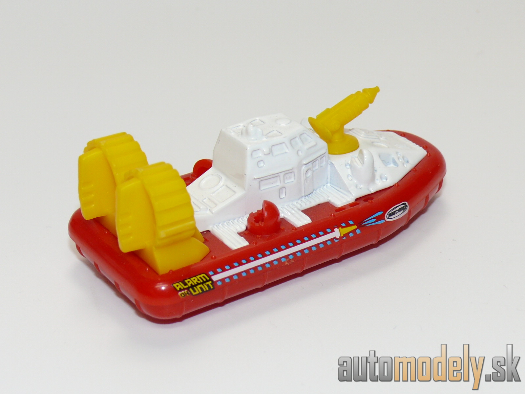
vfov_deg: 15.6
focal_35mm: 95
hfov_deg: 20.7
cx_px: 262
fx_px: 1441
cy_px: 197
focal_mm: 12.8
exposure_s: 1/30
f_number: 4
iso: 100
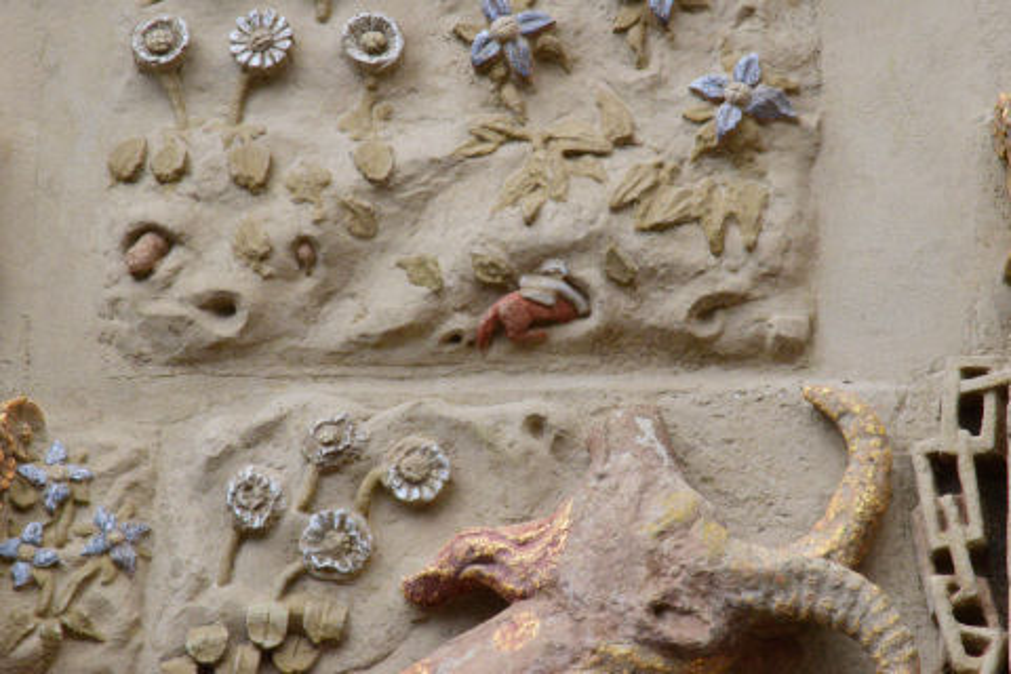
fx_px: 12637
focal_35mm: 450
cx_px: 506
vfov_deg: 3.1
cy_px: 337
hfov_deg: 4.6
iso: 6400
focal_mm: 300
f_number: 25
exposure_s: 1/640
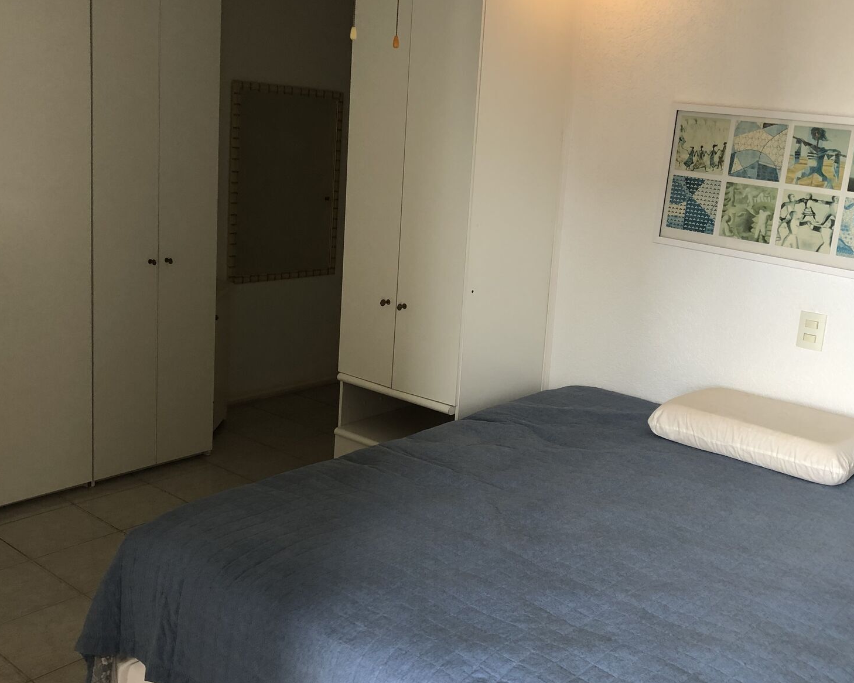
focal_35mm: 36
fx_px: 910
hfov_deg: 50.2
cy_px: 315
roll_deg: -3.4
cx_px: 481
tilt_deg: -9.6
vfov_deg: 41.1
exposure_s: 1/30
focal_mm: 3.99
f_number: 1.8
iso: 32
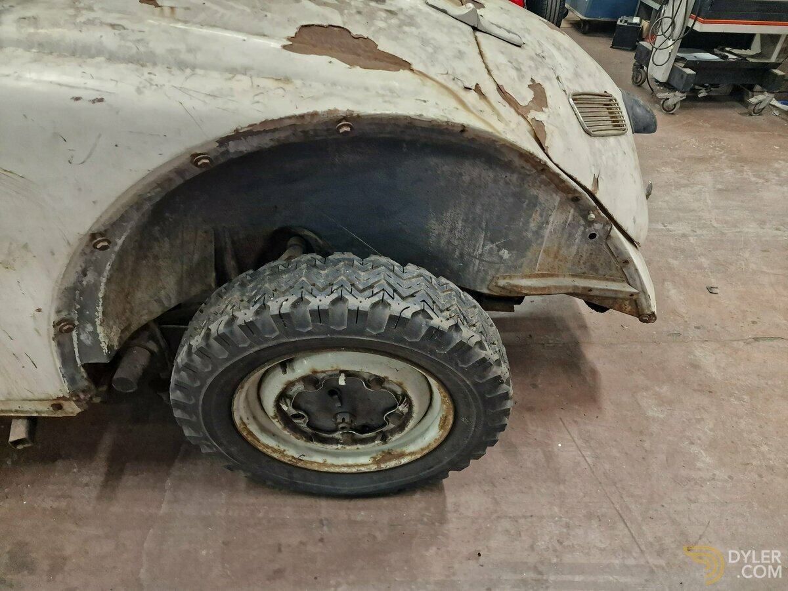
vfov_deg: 58.9
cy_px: 296
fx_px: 524
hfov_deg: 73.9
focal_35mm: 23
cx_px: 394
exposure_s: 1/100
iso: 500
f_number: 1.8
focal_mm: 6.4
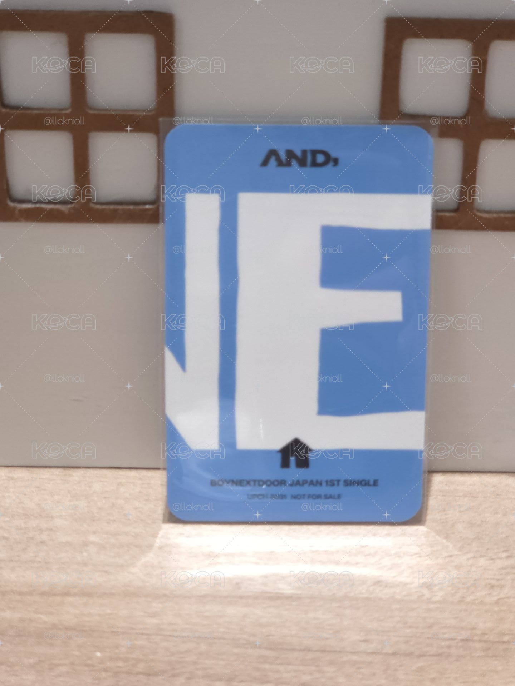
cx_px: 258
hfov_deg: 21.3
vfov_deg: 28.2
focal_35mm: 69
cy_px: 343
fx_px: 1369
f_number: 2.4
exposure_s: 1/30
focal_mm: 7
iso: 200
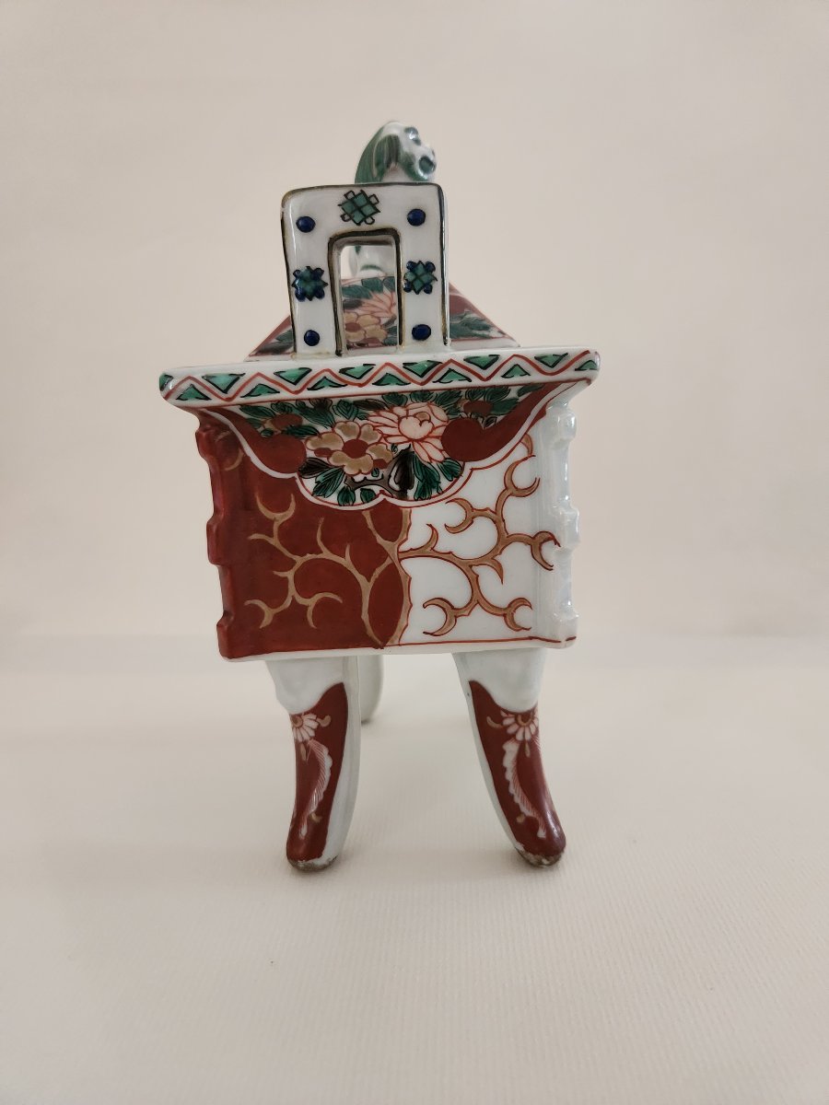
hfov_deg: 58.9
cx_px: 414
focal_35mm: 23
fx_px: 734
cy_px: 552
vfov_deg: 73.9
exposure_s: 1/100
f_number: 1.8
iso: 1000
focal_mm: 5.4
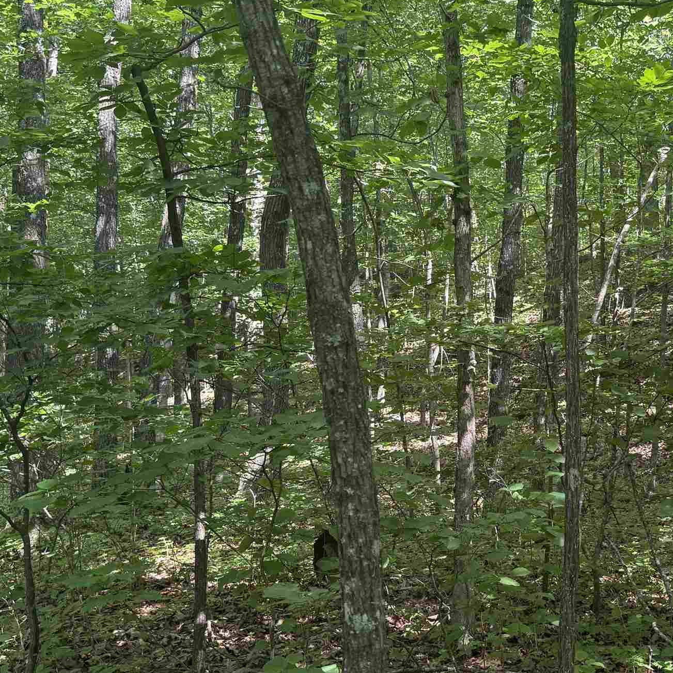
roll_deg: -2.4
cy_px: 393
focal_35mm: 50
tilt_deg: +1.4
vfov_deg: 33.9
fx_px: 1100
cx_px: 512
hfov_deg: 33.3
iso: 100
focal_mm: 6.76
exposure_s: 1/121
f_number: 1.78
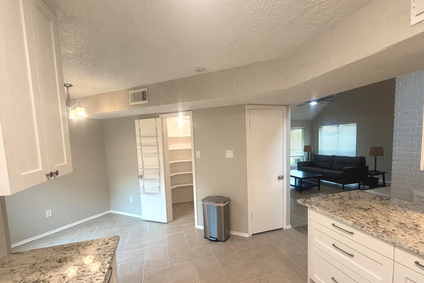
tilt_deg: -5.8
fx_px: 200
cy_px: 159
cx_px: 224
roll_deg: +1.6
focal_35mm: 17
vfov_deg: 70.1
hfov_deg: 93.2
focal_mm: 2.22
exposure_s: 1/120
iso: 160
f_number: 2.2
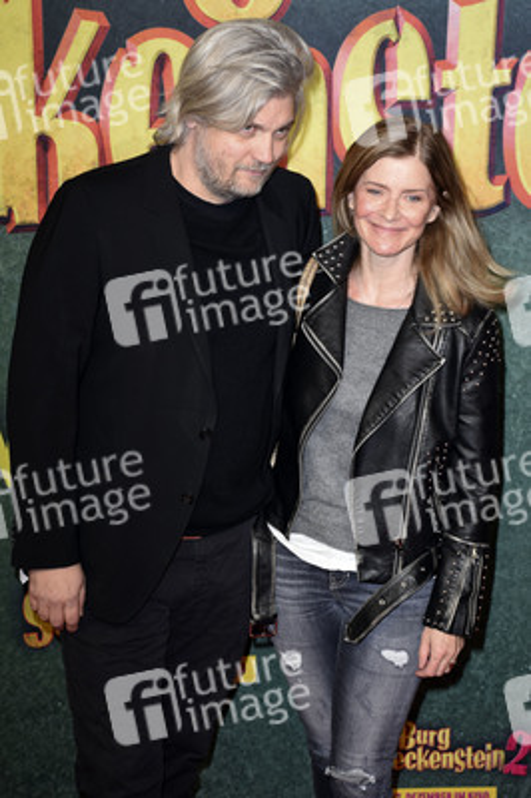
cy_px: 399
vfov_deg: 24.2
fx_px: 1862
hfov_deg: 16.2
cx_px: 266
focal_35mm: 84
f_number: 6.3
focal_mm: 56
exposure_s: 1/160
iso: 640
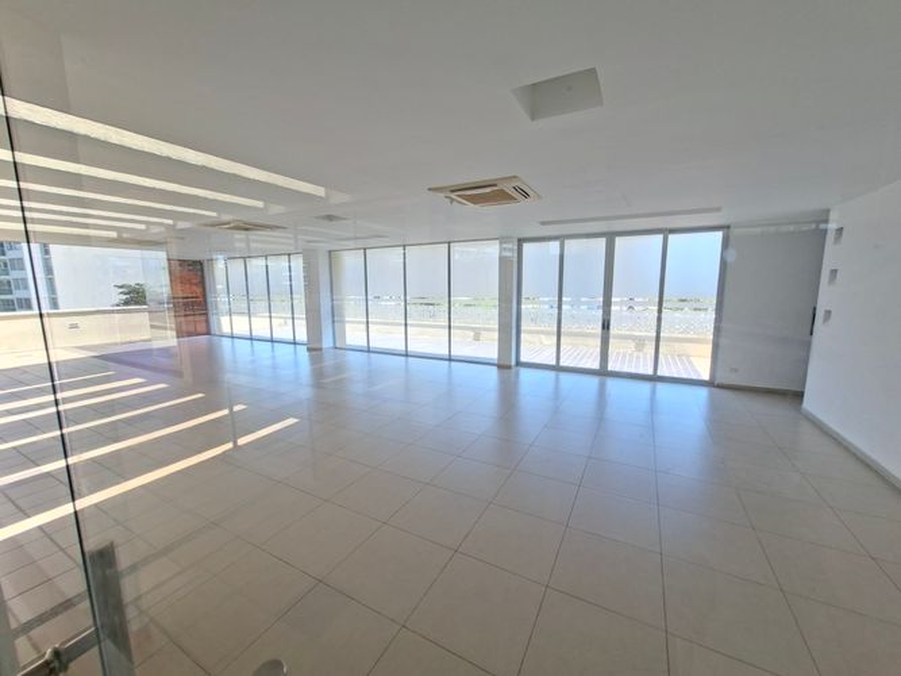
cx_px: 450
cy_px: 338
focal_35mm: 13
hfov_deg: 106.2
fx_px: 338
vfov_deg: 89.9
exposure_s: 1/120
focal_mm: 1.74
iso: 40
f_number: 2.2
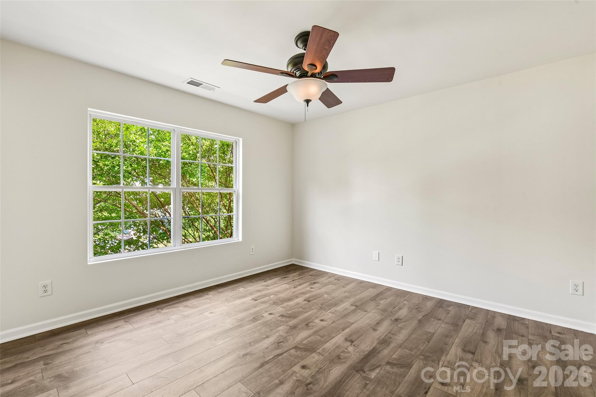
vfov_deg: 77.3
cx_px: 298
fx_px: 248
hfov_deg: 100.4
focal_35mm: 15
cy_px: 198
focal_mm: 15
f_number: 8
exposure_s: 1/15
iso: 200
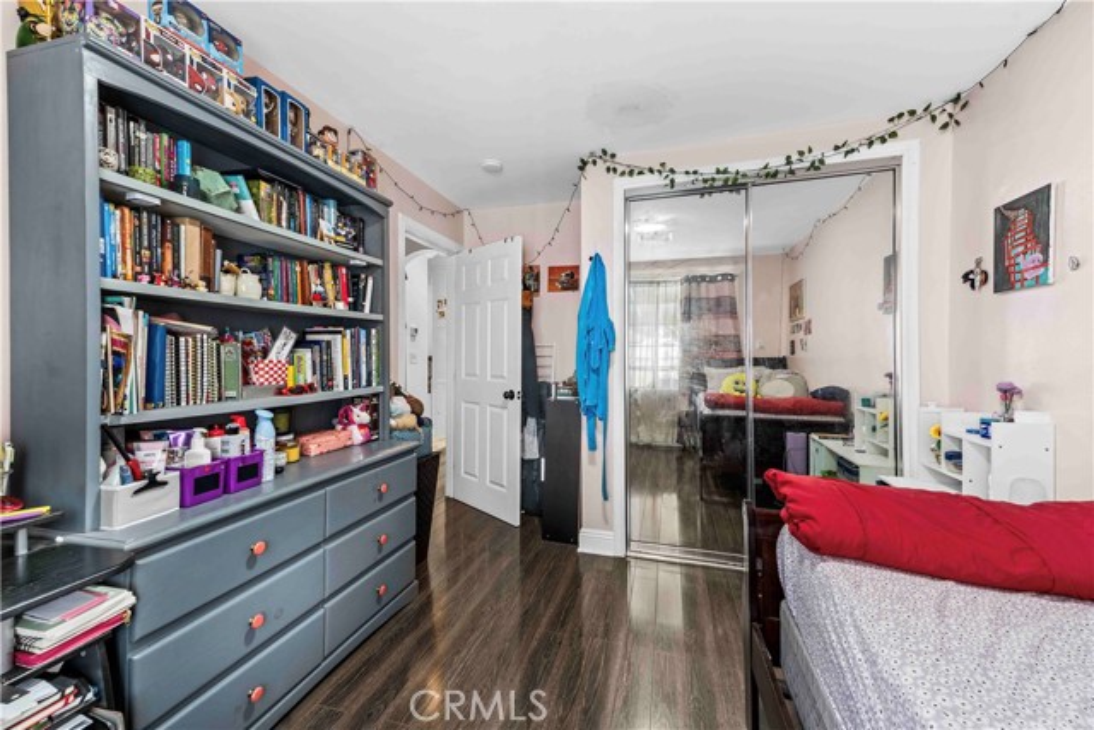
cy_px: 365
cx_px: 547
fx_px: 426
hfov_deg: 104.2
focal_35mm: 14
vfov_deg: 81.2
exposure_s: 4
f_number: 8
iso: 100
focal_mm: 14
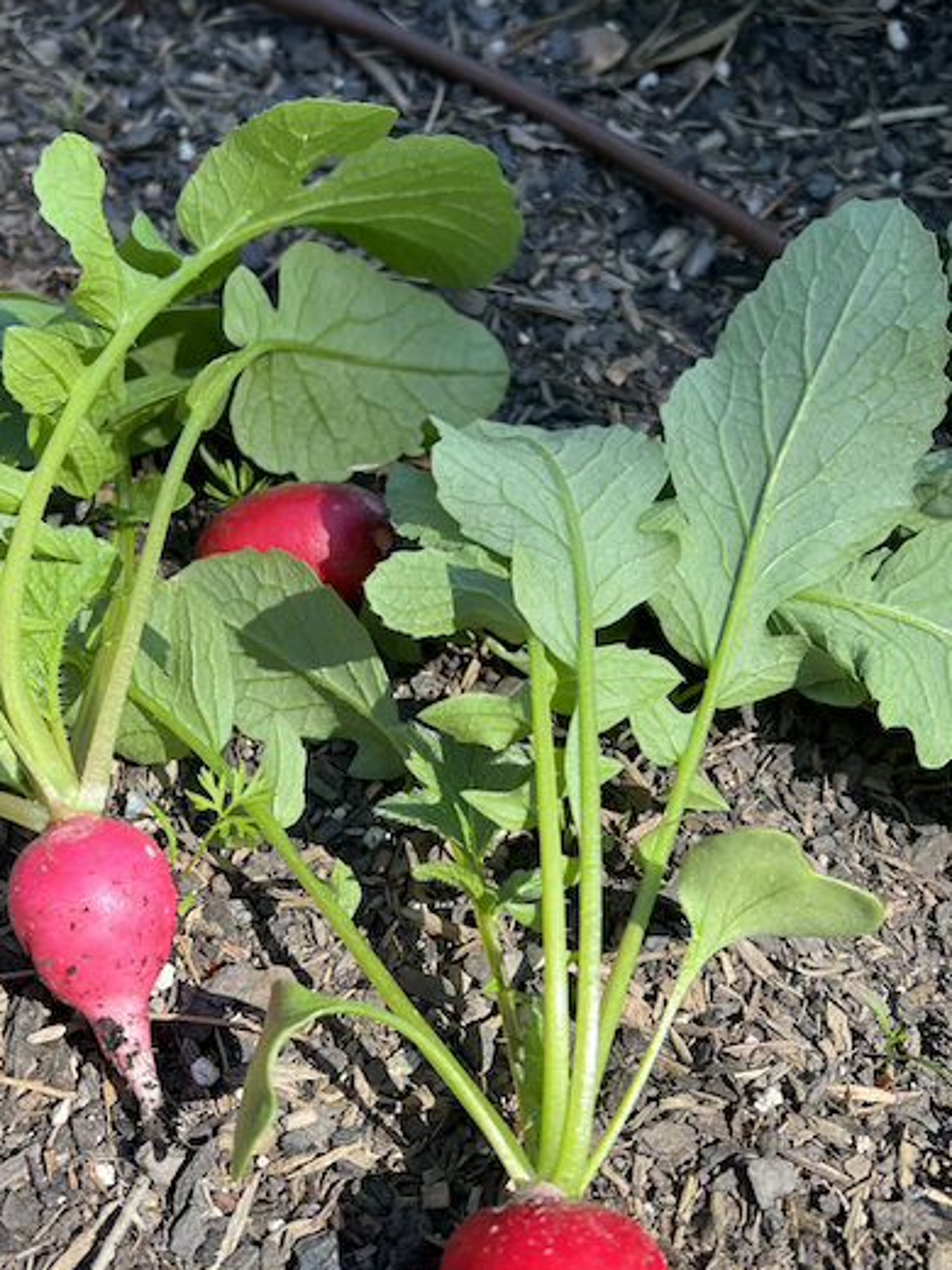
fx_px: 1467
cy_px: 640
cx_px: 395
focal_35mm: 40
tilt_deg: -57.4
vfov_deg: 46.8
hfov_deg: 35.9
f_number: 1.5
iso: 50
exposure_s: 1/846
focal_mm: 5.7
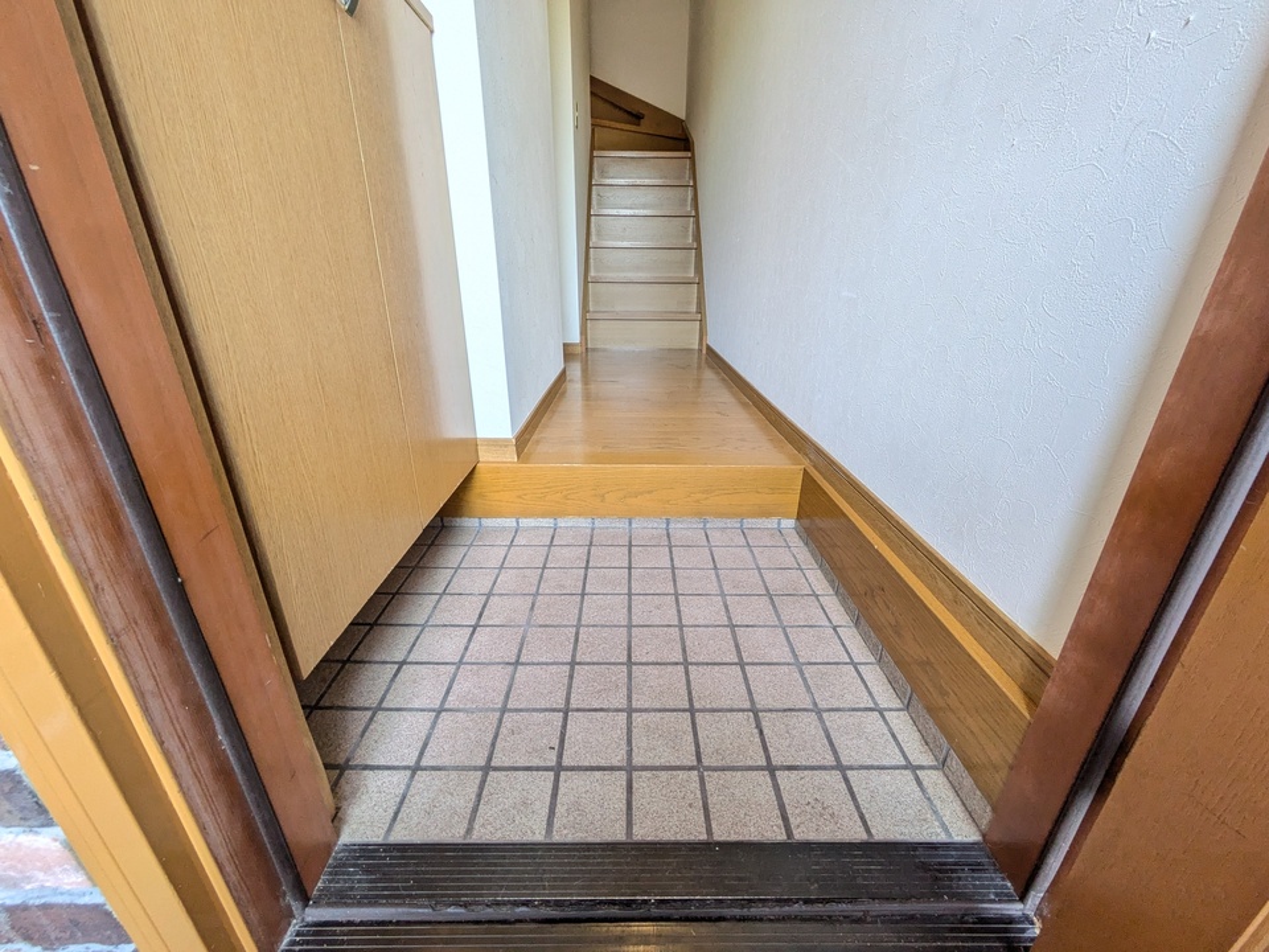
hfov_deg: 102.1
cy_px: 476
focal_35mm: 14
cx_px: 634
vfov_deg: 85.7
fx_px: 513
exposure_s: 1/120
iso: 85
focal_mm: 1.83
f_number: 2.2
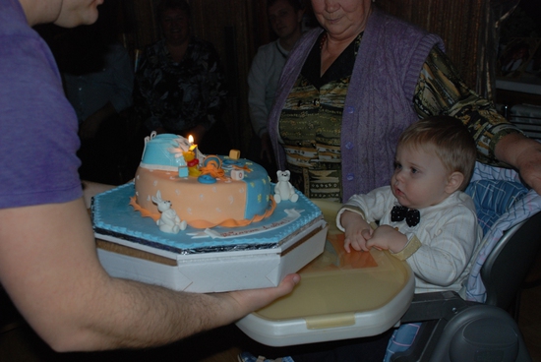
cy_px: 181
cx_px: 270
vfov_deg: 32.0
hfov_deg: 46.4
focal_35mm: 42
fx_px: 632
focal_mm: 28
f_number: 4
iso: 400
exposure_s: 1/60
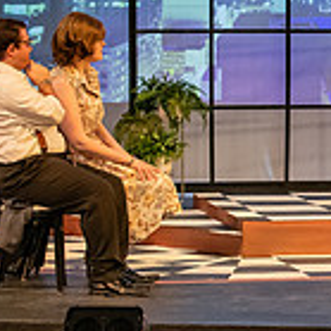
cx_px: 655
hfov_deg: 6.4
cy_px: 94
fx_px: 2878
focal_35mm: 266
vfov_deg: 6.6
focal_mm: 75
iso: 2500
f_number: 3.5
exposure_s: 1/200
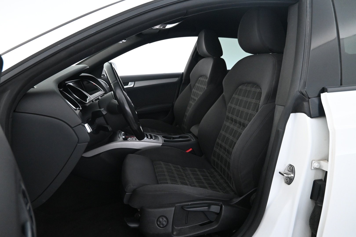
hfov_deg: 73.7
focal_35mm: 24
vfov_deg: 53.1
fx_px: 237
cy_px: 118
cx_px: 178
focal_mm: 16
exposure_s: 1/80
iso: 4000
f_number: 4.5
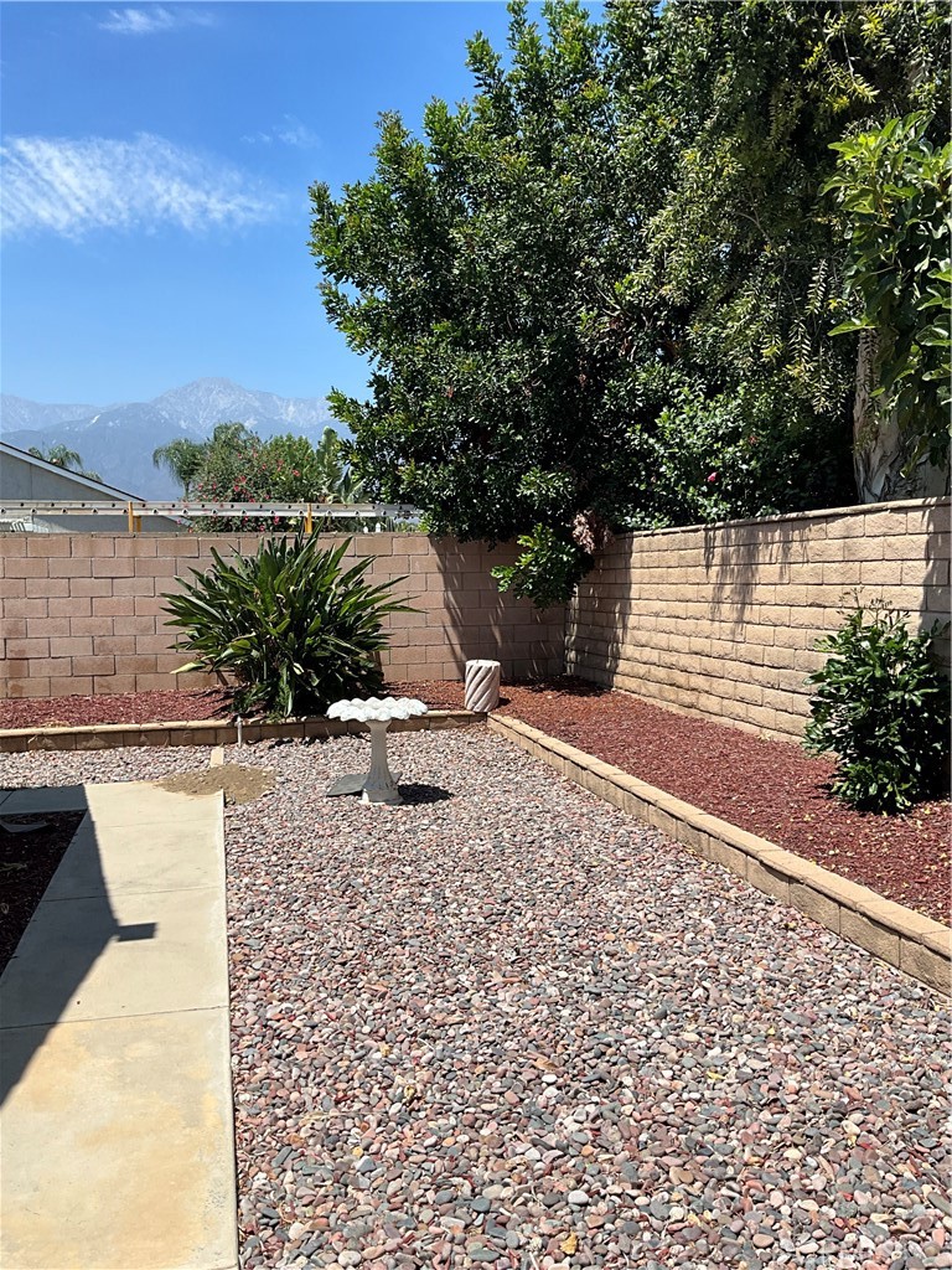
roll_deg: +1.5
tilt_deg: -3.6
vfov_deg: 61.7
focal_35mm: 29
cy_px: 635
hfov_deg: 48.2
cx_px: 476
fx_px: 1063
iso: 25
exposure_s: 1/1786
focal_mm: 3
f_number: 1.8
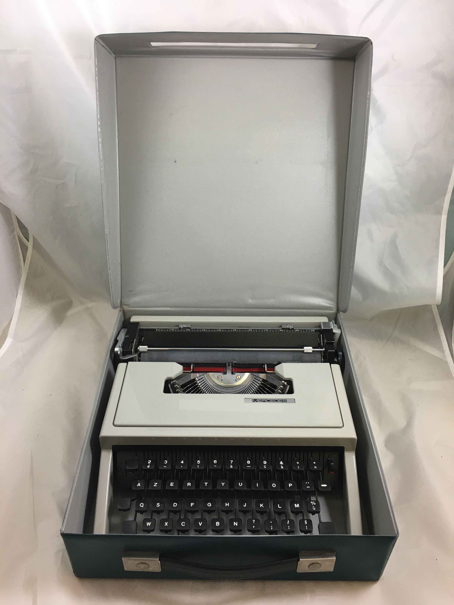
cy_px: 302
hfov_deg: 48.2
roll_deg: -0.2
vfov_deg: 61.7
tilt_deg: -36.6
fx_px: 507
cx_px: 227
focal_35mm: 29
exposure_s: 1/17
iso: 40
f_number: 2.2
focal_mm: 4.15
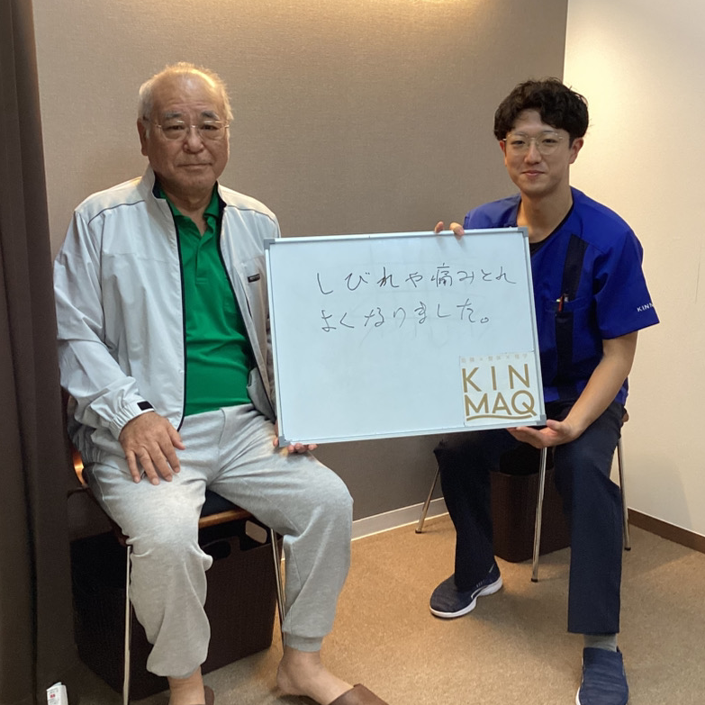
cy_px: 357
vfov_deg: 40.0
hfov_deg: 40.0
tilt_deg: -11.1
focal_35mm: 42
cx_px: 356
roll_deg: +0.1
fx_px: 968
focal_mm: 3.3
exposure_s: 1/60
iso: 200
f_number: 2.4
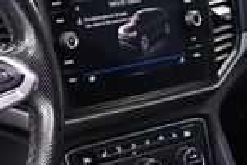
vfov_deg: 9.0
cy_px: 127
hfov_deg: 13.2
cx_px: 0
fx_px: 1051
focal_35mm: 153
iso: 3200
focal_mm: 18
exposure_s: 1/80
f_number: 3.5
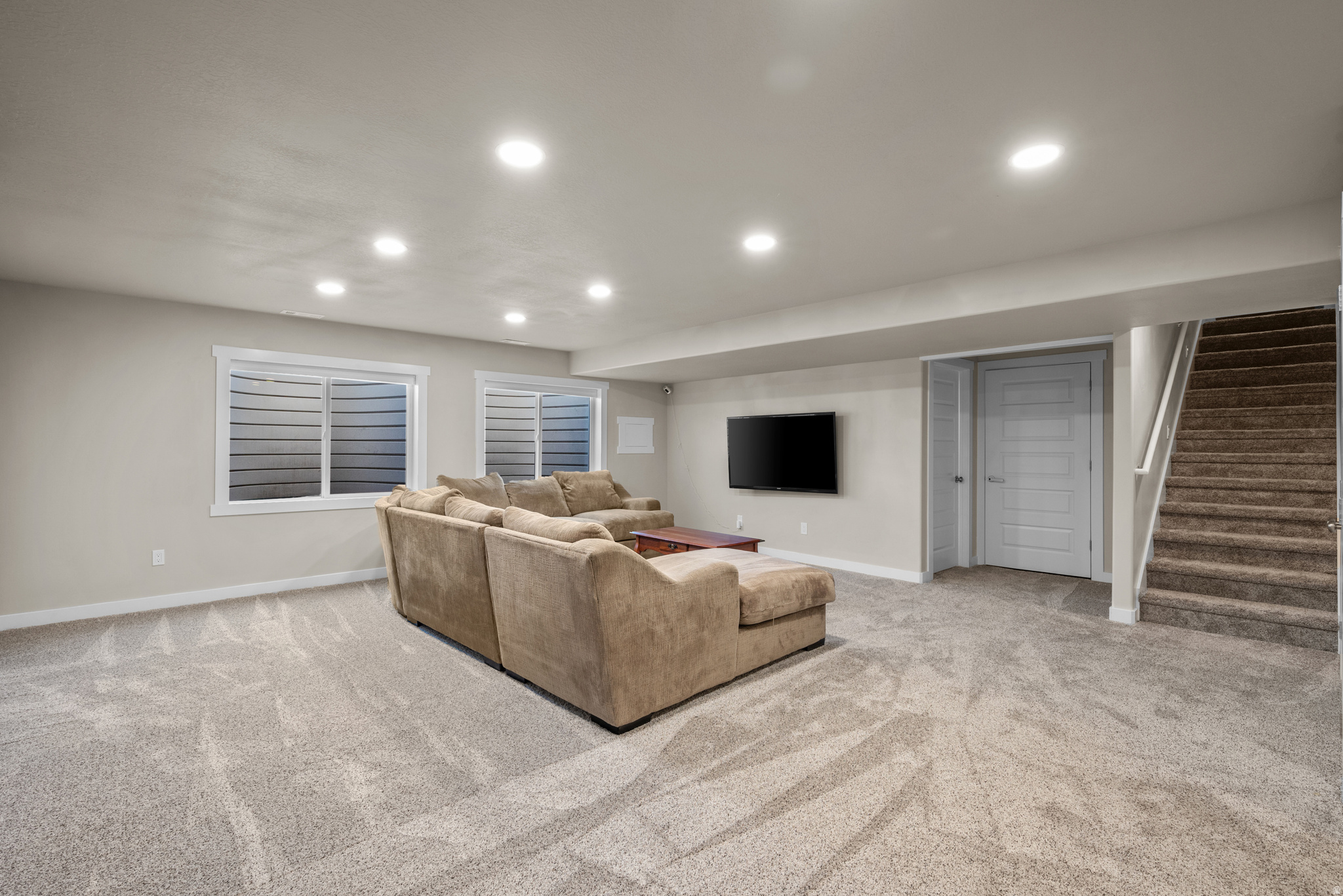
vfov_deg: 73.8
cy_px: 448
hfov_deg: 96.7
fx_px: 597
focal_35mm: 16
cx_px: 672
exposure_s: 1.3
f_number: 8
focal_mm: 16
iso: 500
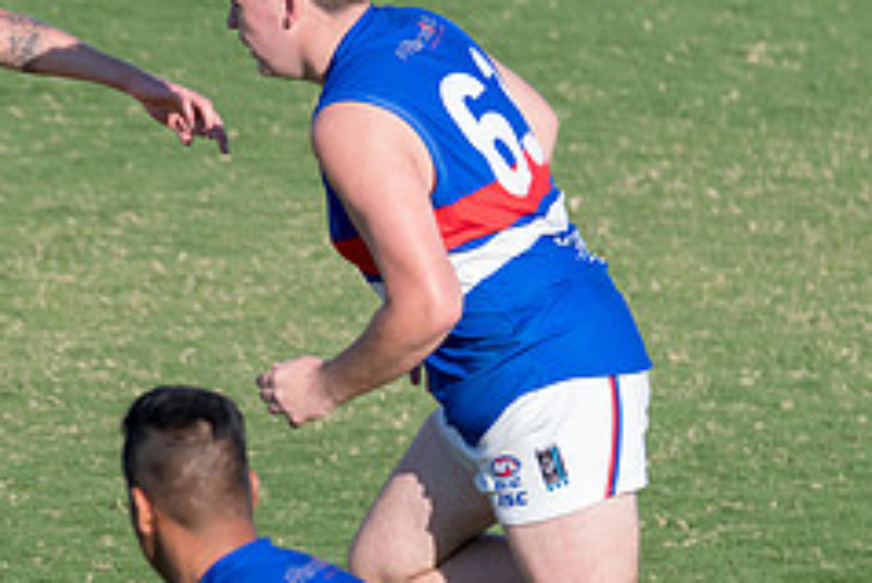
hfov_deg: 2.2
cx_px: 51
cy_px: 512
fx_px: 23024
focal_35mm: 950
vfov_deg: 1.4
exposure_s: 1/1600
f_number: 7.1
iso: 800
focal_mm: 260
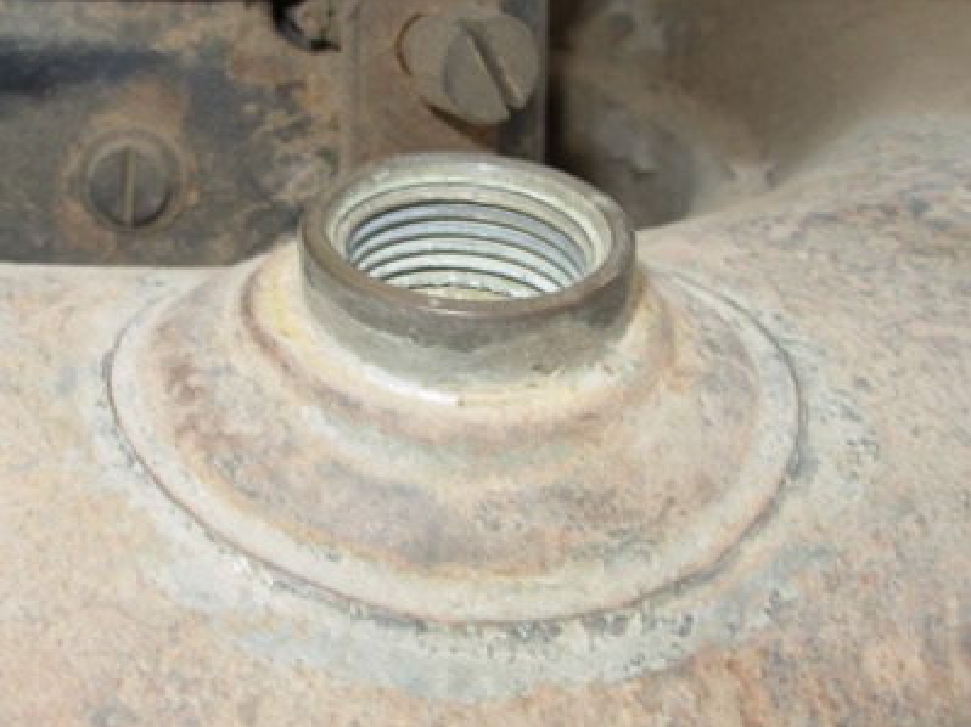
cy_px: 289
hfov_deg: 31.6
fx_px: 1711
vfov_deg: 24.0
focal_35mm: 61
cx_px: 389
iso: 50
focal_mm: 6.3
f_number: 4.9
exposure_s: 1/32
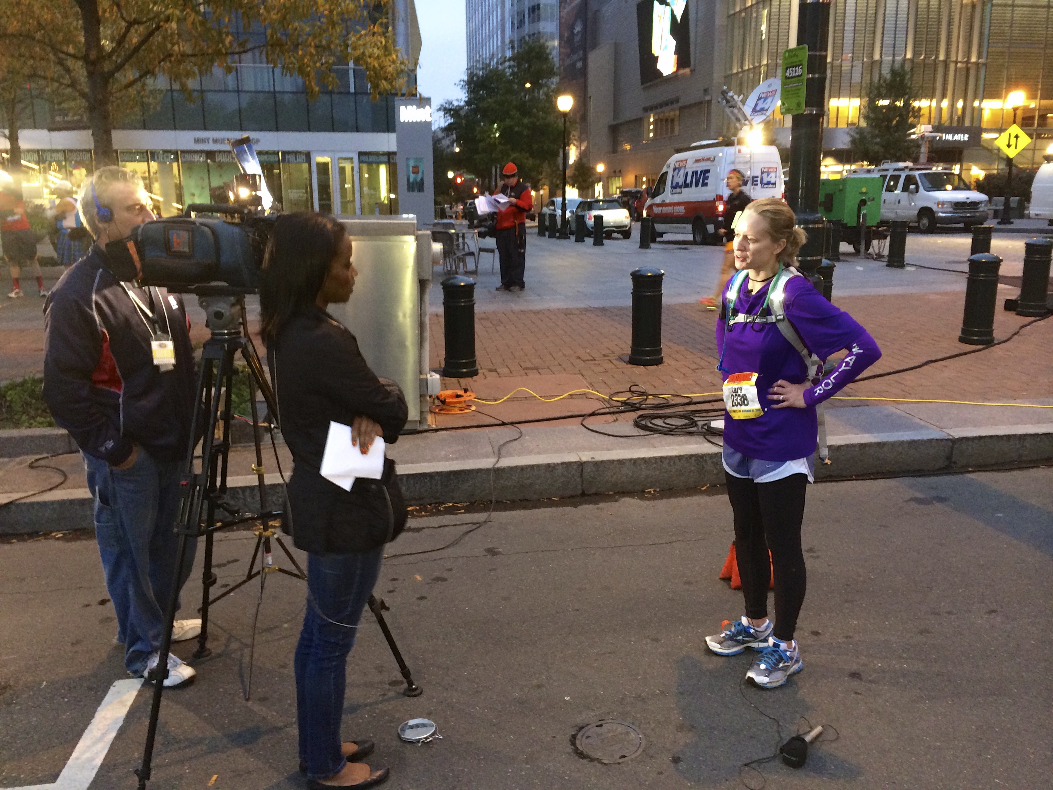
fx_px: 913
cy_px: 395
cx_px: 526
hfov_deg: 60.0
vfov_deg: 46.8
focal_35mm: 30
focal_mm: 4.12
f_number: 2.2
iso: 250
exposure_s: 1/20
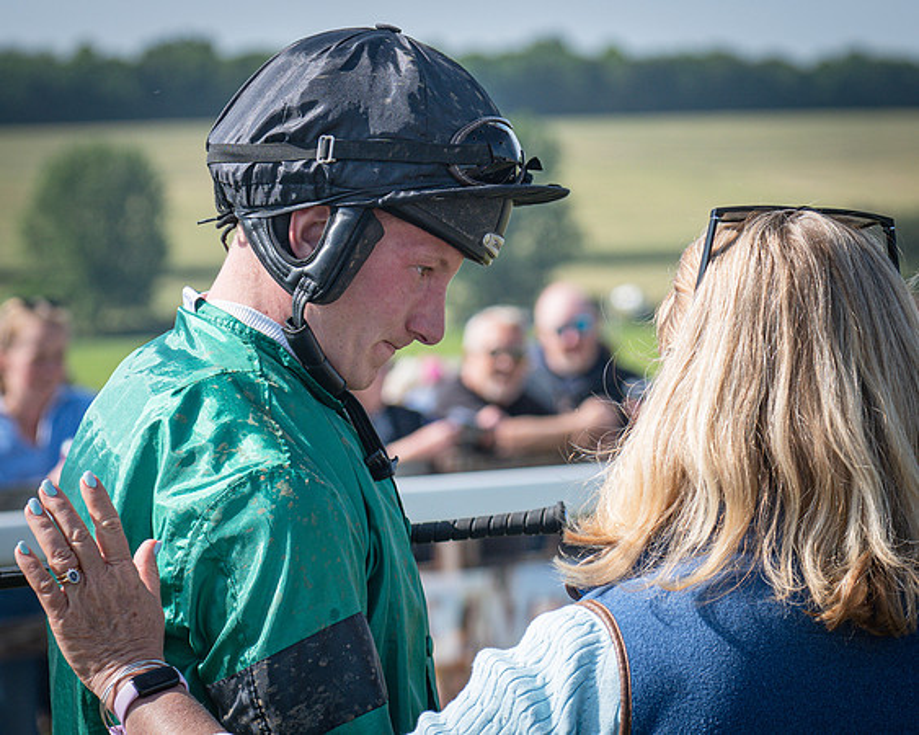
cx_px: 452
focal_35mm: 186
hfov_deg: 10.4
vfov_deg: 8.3
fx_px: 5052
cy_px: 368
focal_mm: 110
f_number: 4
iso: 320
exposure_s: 1/1400
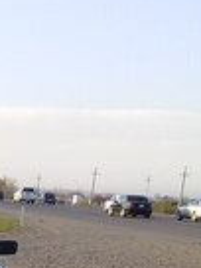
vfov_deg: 16.3
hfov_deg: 12.2
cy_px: 367
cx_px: -142
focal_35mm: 113
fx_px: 875
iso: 50
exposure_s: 1/323
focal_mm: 3.3
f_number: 2.2
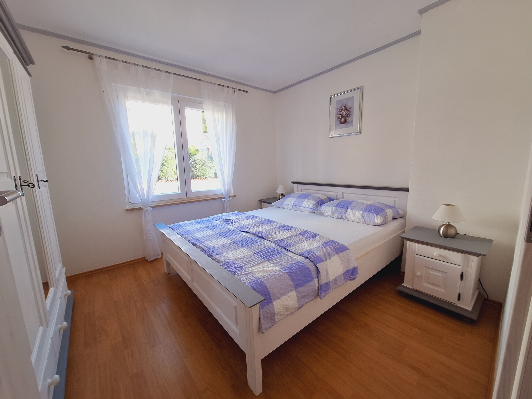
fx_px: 200
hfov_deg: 106.2
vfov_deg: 89.9
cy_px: 200
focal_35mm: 13
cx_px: 266
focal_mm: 1.74
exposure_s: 1/50
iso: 50
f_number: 2.2
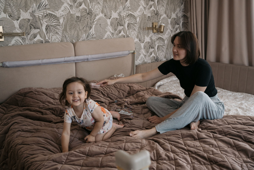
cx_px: 127
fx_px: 247
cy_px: 85
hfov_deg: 54.4
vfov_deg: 37.9
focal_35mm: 35
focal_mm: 35
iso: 1250
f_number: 4
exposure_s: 1/320
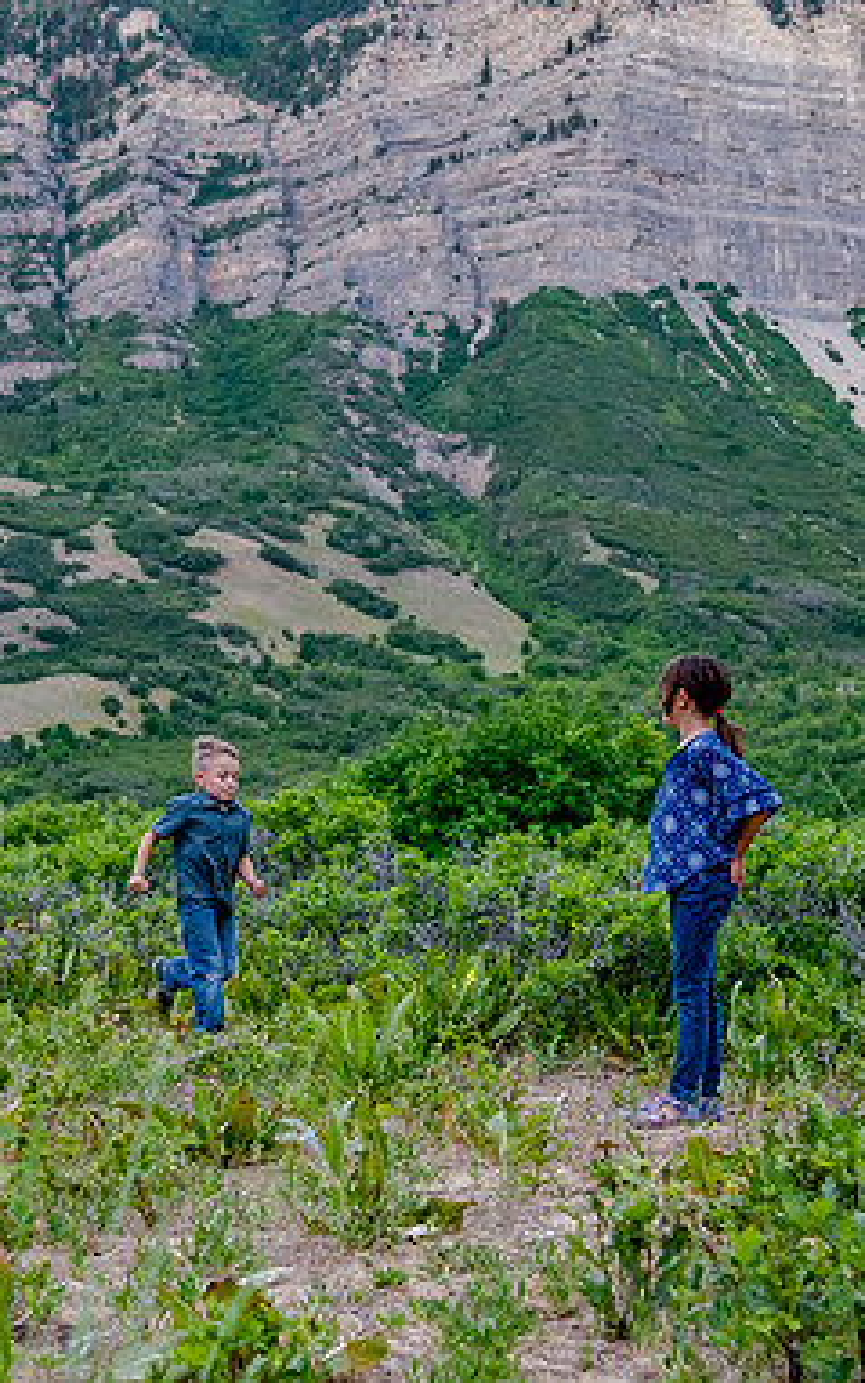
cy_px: 750
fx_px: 2789
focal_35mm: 74
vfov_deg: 27.8
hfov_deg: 17.6
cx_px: 448
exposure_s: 1/200
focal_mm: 44
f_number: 4
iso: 2500
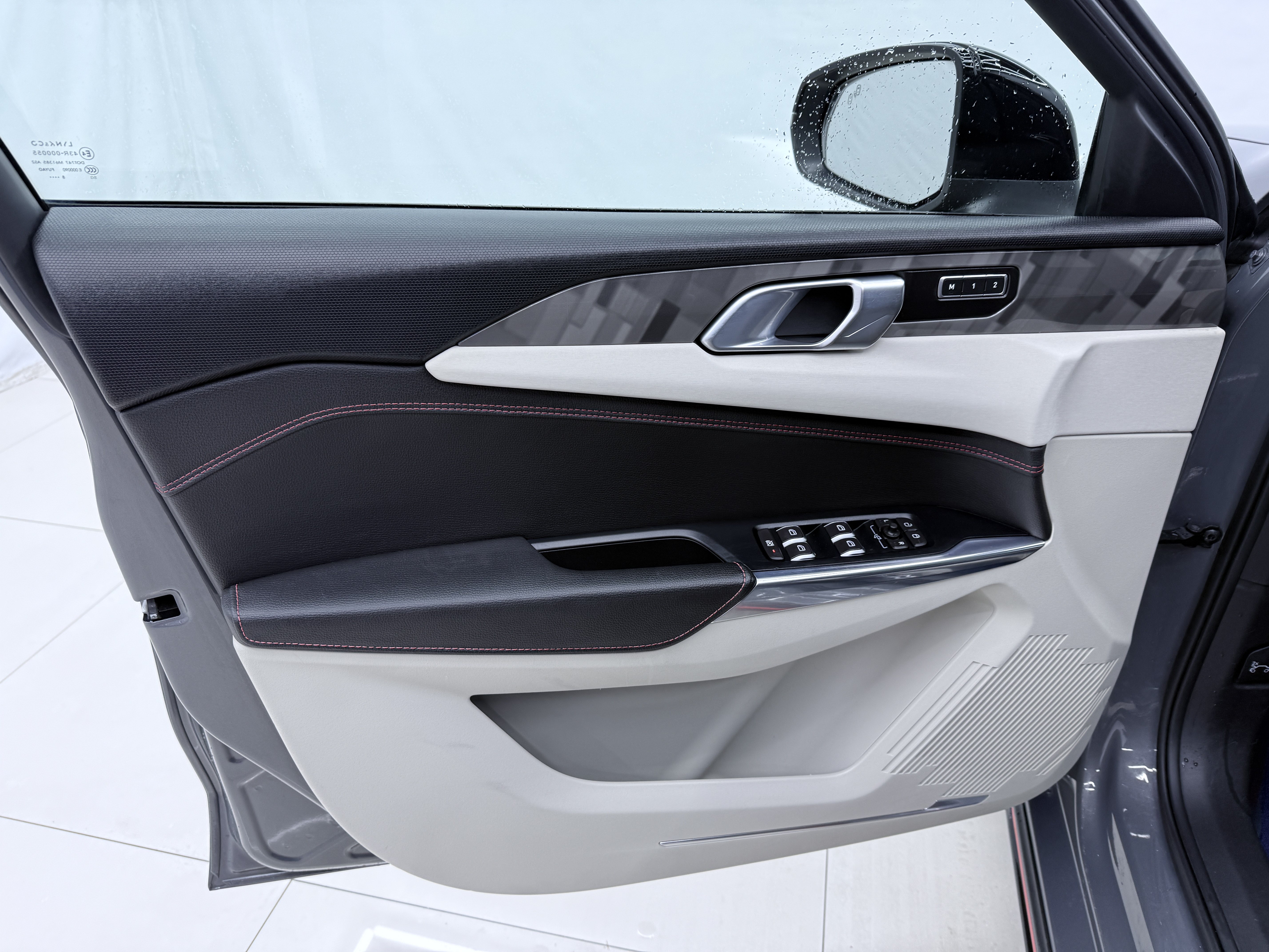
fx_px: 880
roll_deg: +0.5
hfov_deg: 71.6
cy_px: 476
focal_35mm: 24
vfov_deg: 56.8
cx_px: 634
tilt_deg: -28.5
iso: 80
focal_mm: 6.76
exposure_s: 1/100
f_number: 1.78
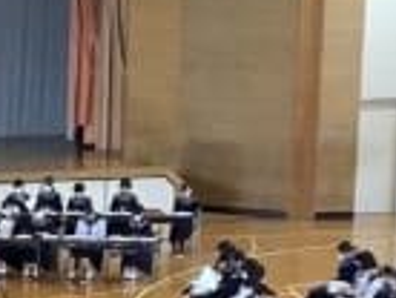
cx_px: -316
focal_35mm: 172
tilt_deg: -16.5
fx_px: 1971
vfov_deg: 8.4
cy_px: 510
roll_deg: +1.8
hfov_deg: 10.8
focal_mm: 3.3
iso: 200
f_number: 2.4
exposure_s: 1/50
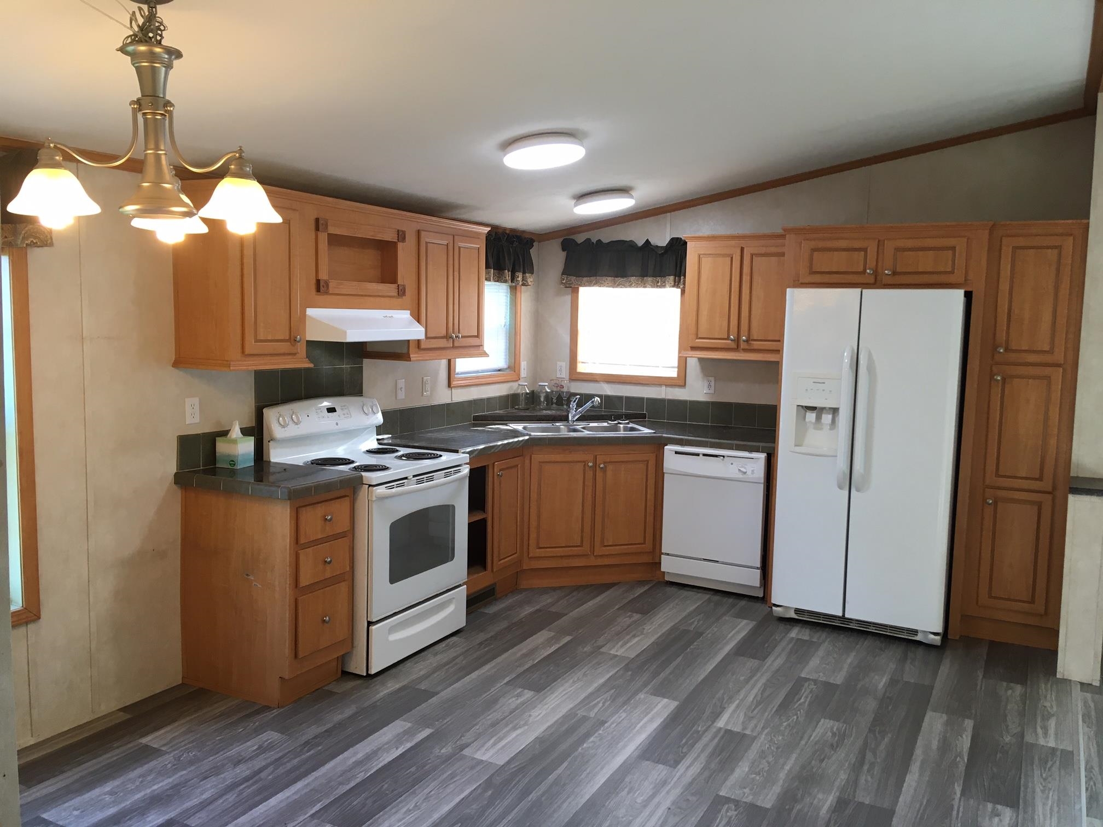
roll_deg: -1.6
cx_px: 552
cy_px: 414
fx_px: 924
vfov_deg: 48.2
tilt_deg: -7.1
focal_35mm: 29
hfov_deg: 61.7
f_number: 2.2
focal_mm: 4.15
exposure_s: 1/30
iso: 50
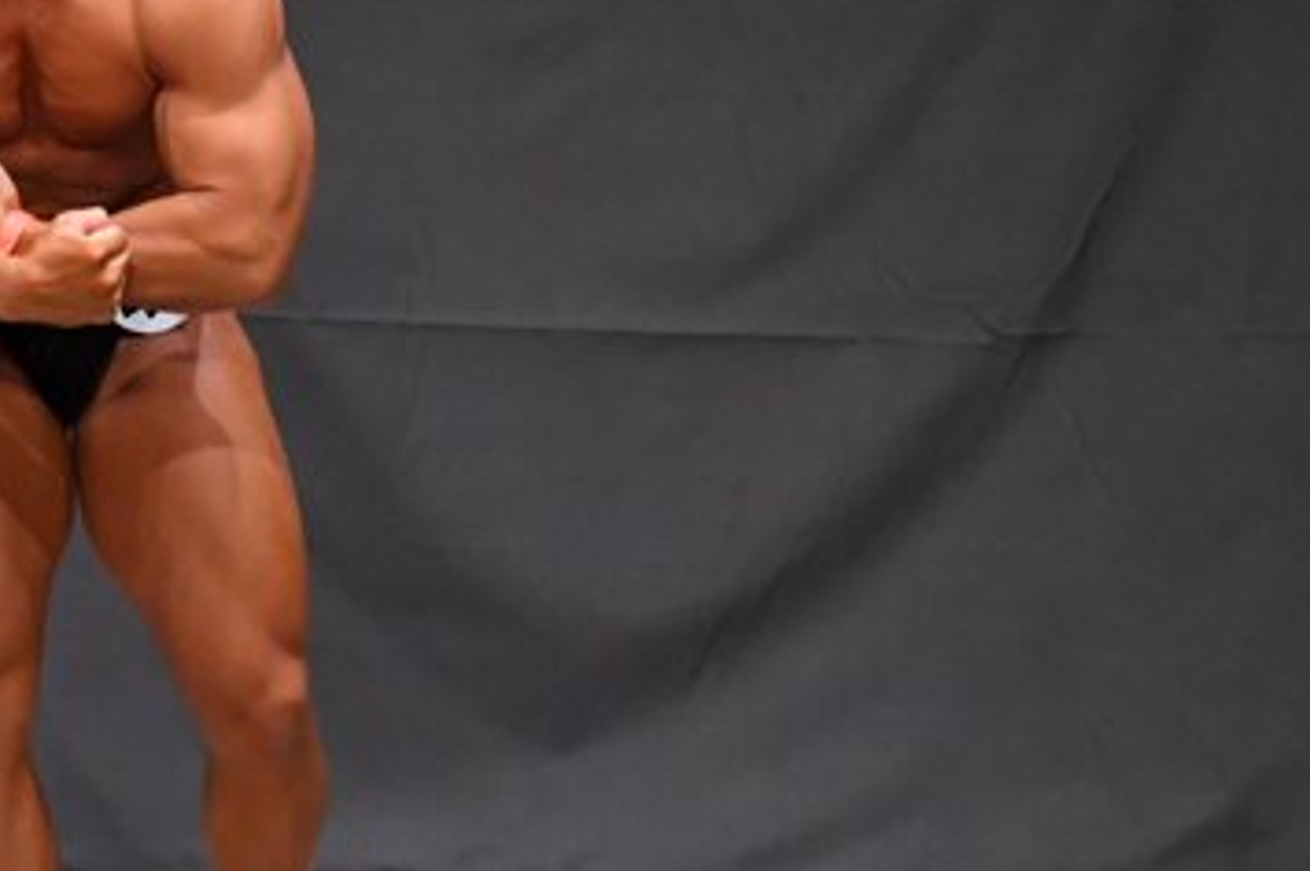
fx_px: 19050
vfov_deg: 2.6
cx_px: 153
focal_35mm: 524
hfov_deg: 3.9
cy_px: 336
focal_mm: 160
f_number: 5.6
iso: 6400
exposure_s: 1/400
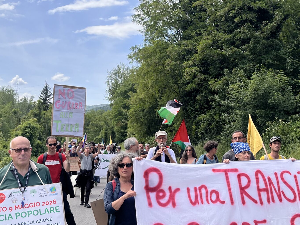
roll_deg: -1.9
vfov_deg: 29.7
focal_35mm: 49
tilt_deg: +3.3
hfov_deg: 38.8
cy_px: 109
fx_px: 425
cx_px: 176
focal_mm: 5.1
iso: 50
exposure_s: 1/2825
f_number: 1.6
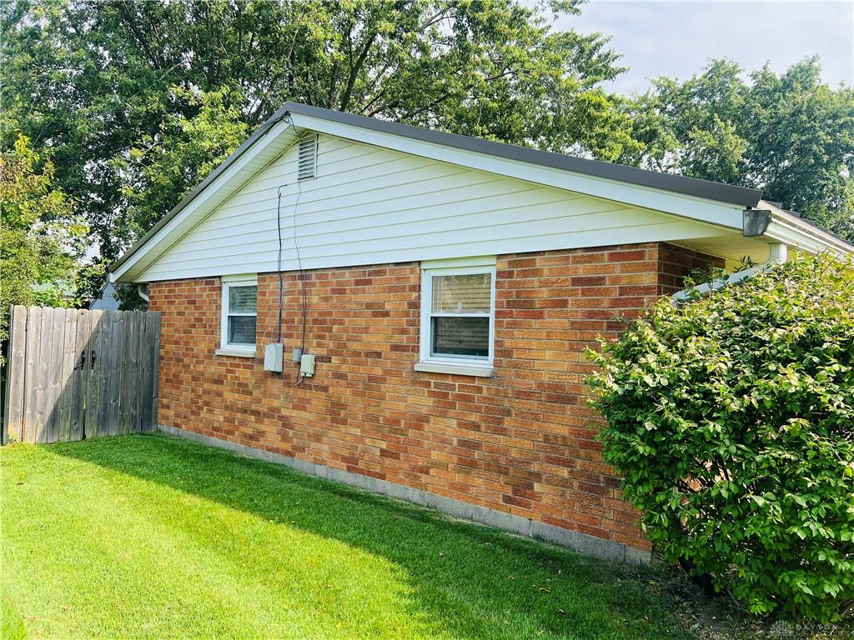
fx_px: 641
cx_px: 427
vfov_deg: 53.1
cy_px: 320
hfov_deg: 67.3
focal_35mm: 26
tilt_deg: +0.7
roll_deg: -1.5
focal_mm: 5.7
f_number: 1.5
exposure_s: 1/1159
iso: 50
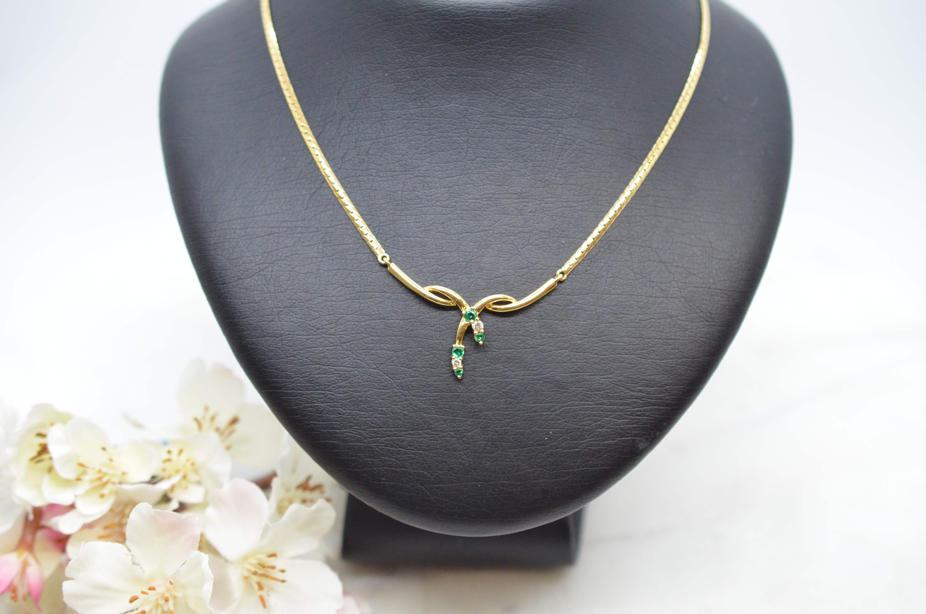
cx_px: 463
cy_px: 307
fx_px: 1540
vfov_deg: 22.5
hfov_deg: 33.5
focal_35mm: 60
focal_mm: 40
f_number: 4
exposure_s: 1/800
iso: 2500
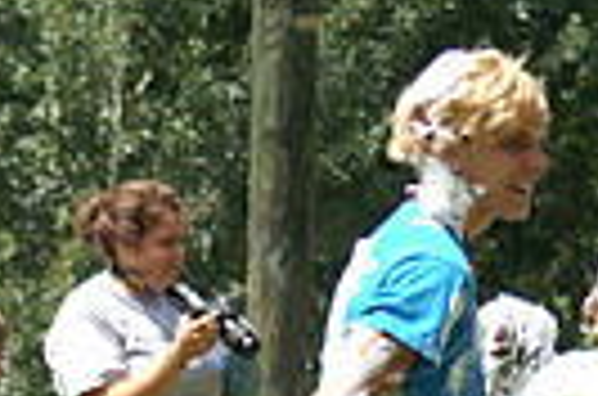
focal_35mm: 589
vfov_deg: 2.3
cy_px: 626
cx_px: -495
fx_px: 9761
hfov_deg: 3.5
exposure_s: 1/400
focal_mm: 90
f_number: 5.6
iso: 100
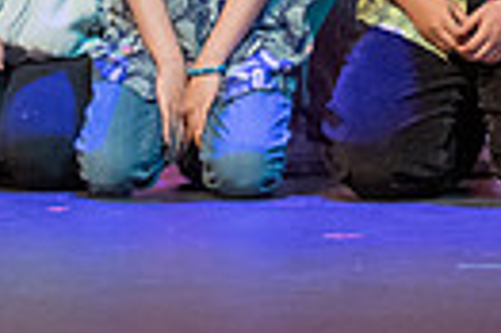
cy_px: -431
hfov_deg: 4.5
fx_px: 6310
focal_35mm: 454
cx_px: 158
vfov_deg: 3.0
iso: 4500
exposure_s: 1/500
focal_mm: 95
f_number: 4
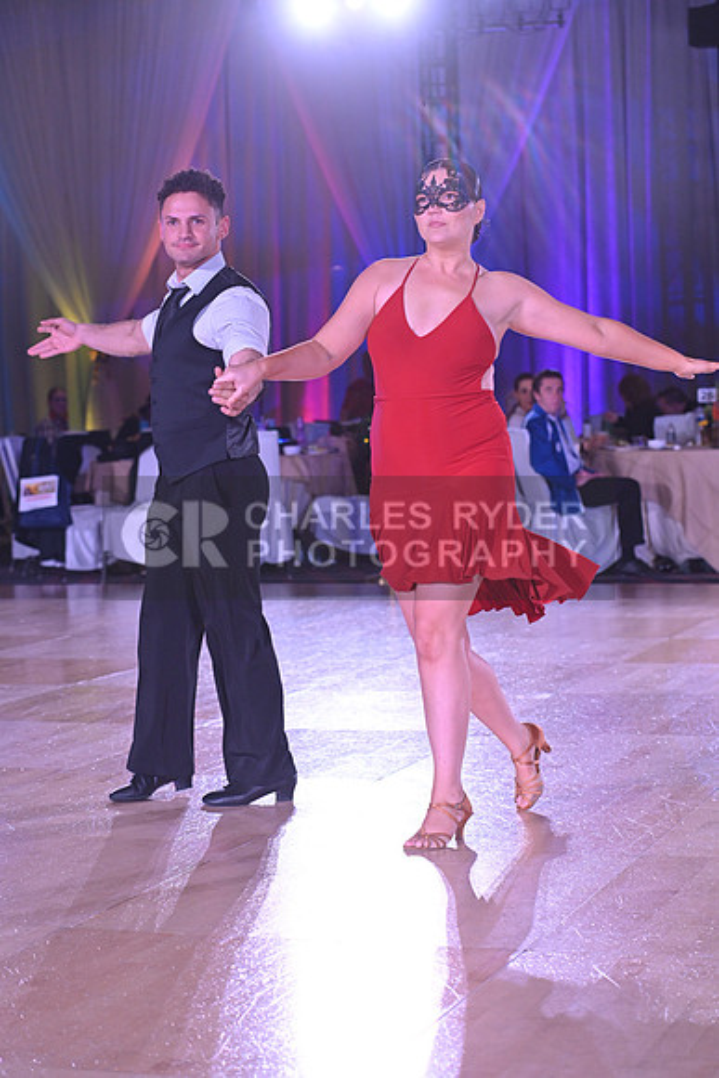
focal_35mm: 78
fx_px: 2335
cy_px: 539
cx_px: 360
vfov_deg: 26.0
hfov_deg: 17.5
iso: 1600
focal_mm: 78
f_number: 4.5
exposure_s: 1/400
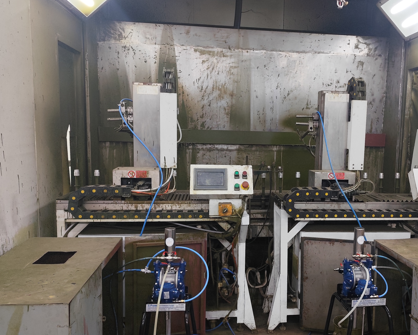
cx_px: 271
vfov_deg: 44.5
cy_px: 176
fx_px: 408
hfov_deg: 53.4
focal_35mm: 33
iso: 160
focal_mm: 6.14
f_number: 1.65
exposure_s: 1/100
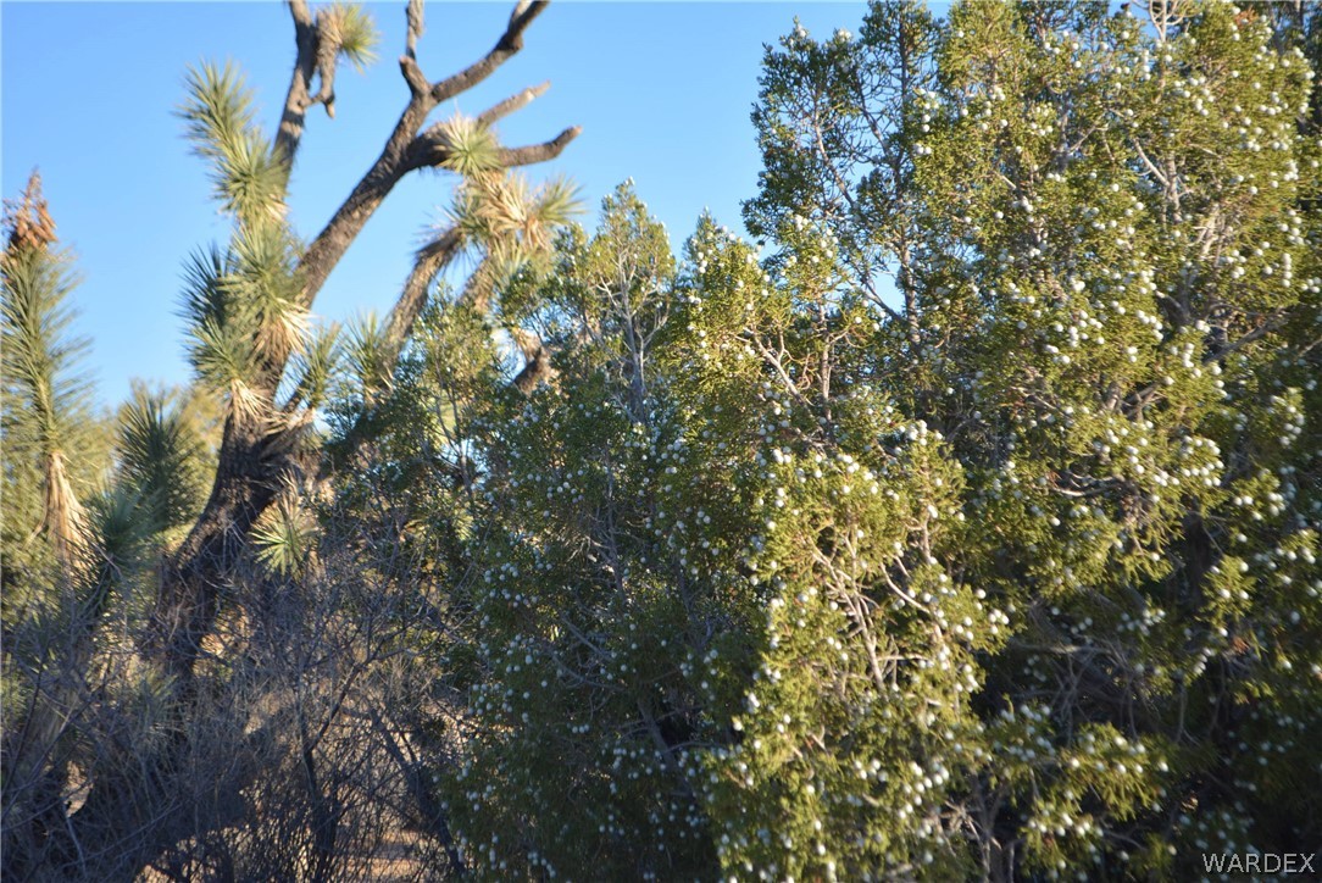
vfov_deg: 16.6
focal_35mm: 82
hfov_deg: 24.6
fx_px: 3031
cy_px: 442
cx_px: 661
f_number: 5.6
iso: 560
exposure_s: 1/1000
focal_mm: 55
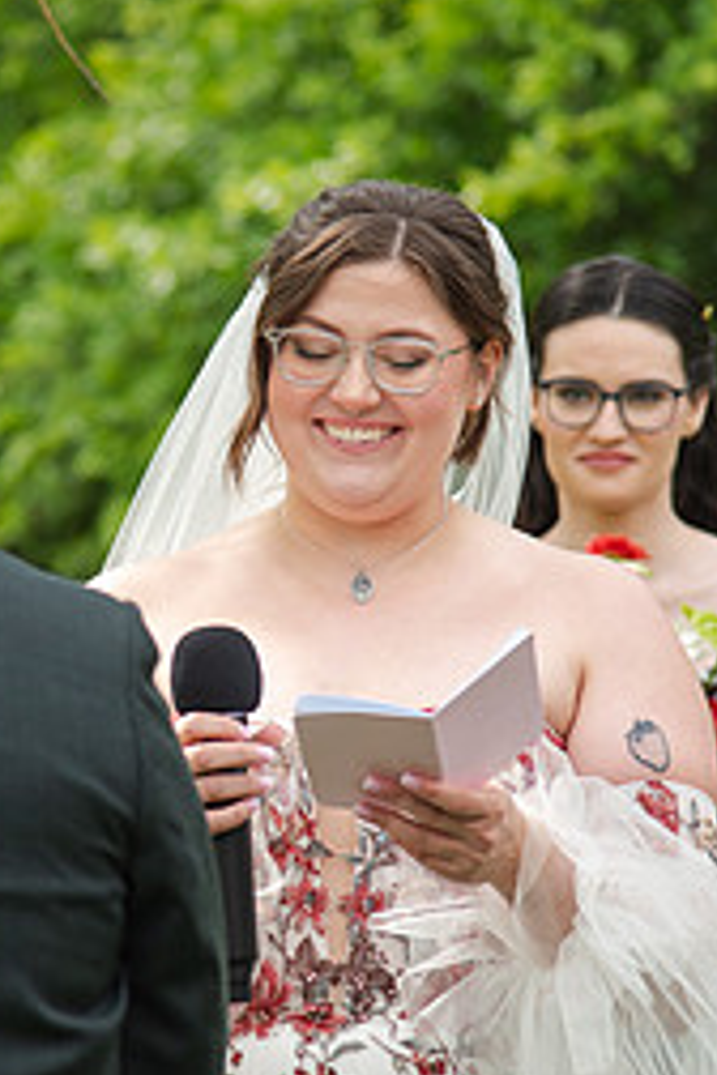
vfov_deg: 7.3
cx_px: 235
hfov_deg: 4.9
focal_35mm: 281
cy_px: 520
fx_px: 8394
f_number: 4
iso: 100
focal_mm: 105
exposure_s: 1/400
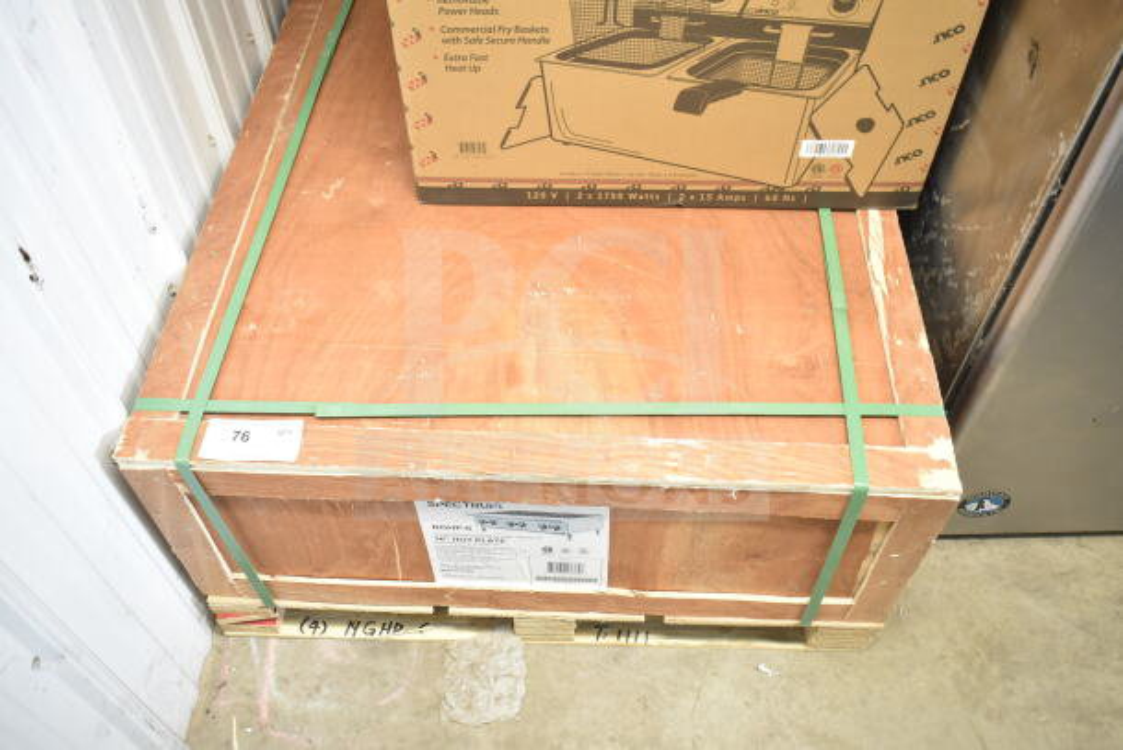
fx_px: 983
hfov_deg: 59.5
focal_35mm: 32
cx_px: 562
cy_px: 375
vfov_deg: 41.7
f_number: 4.5
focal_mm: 21
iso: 1600
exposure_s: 1/30
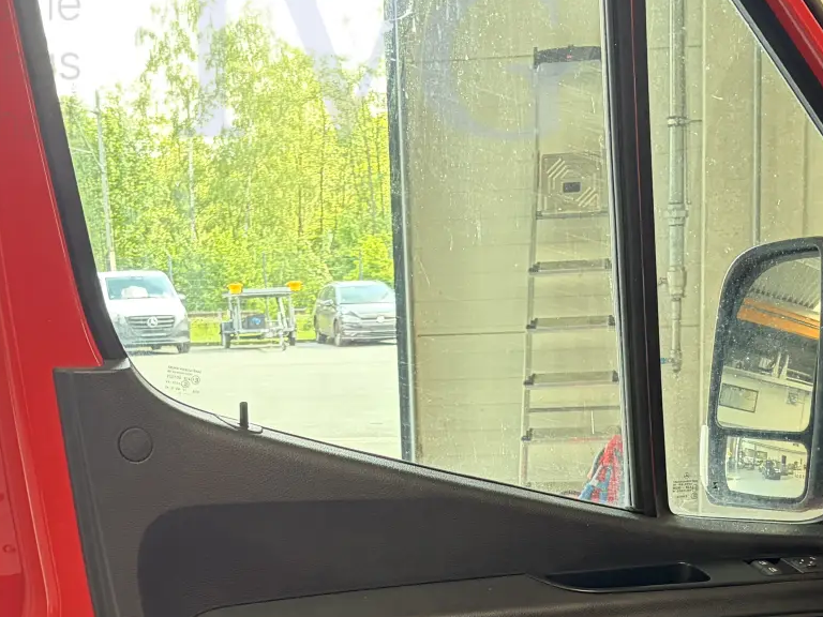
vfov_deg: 21.9
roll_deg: +2.4
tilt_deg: -12.0
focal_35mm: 65
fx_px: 1545
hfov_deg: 29.8
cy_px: 598
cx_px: 419
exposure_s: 1/60
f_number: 1.6
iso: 320
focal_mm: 5.96
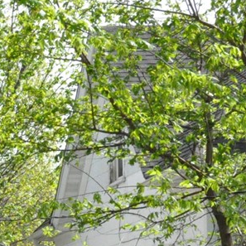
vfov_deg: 9.6
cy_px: 398
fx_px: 1407
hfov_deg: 9.1
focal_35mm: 175
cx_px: -307
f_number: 14
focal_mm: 24
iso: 3200
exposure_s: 1/800
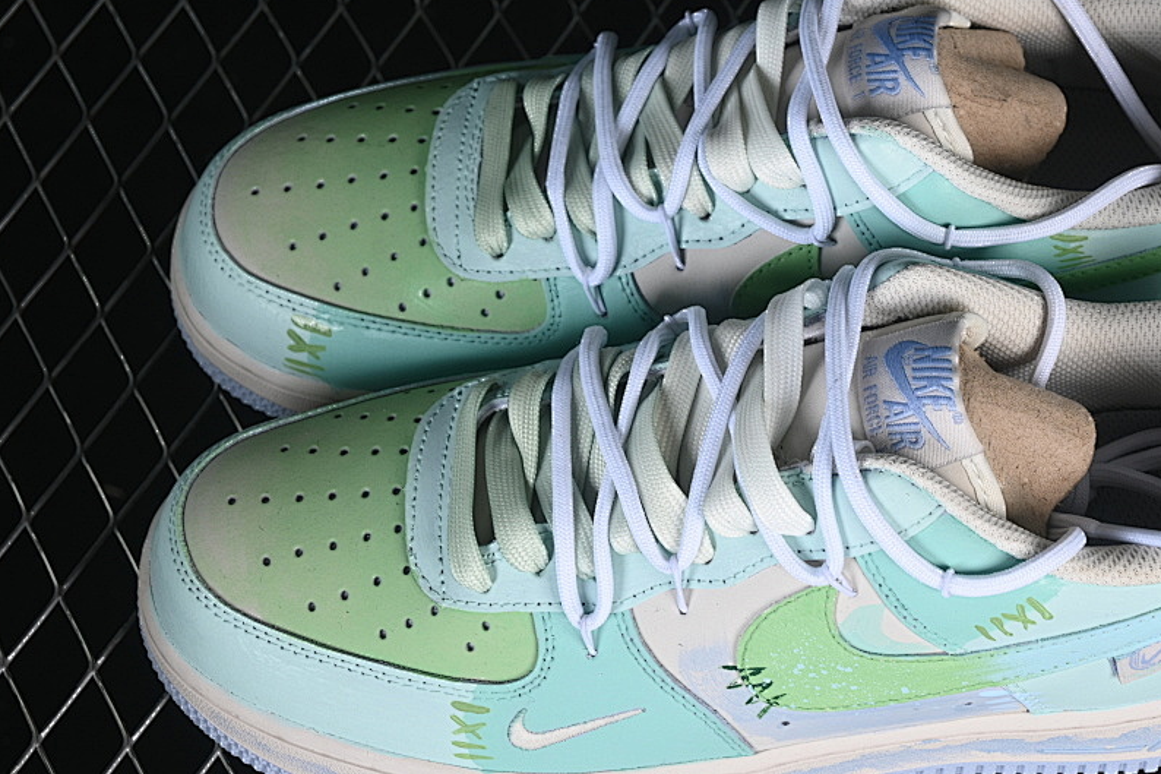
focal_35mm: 102
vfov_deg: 13.4
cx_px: 753
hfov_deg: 20.0
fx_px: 3289
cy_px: 388
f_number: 7.1
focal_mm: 50
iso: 160
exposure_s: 1/80
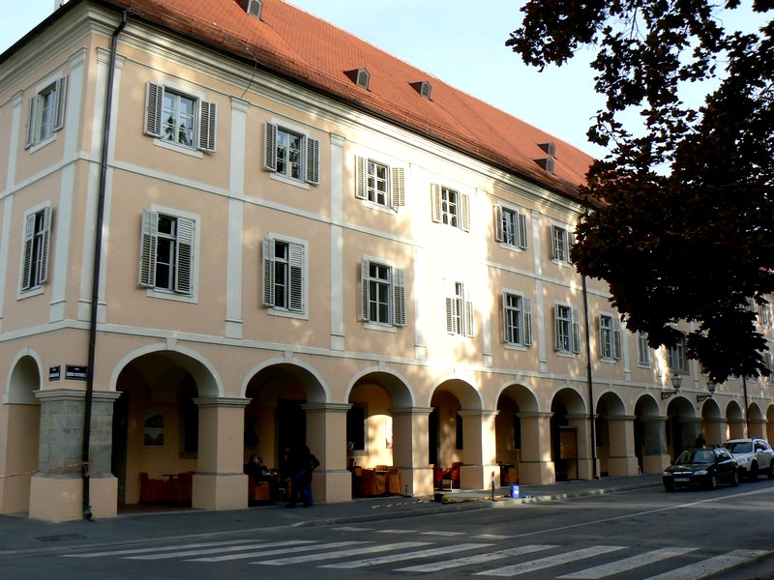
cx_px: 387
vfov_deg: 39.7
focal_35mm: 36
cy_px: 290
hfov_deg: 51.4
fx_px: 805
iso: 80
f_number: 5.6
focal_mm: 6
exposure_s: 1/500
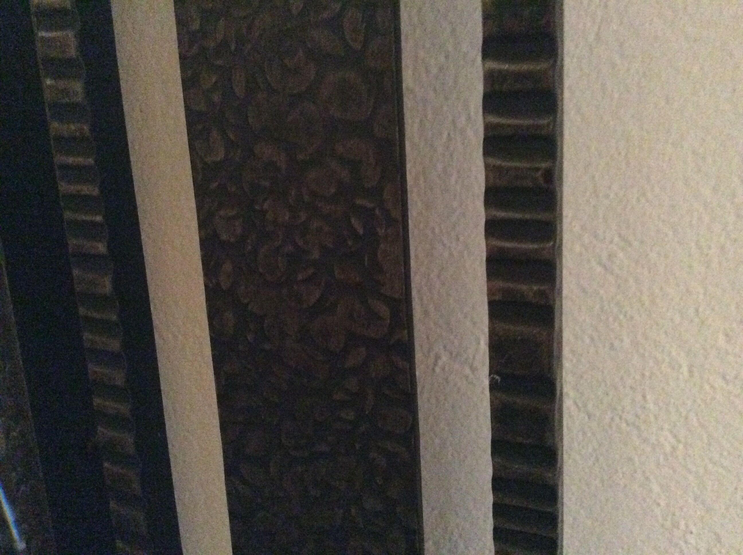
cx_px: 372
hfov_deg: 56.9
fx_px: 686
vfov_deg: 44.1
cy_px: 278
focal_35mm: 32
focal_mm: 3.3
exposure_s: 1/17
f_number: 2.4
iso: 800
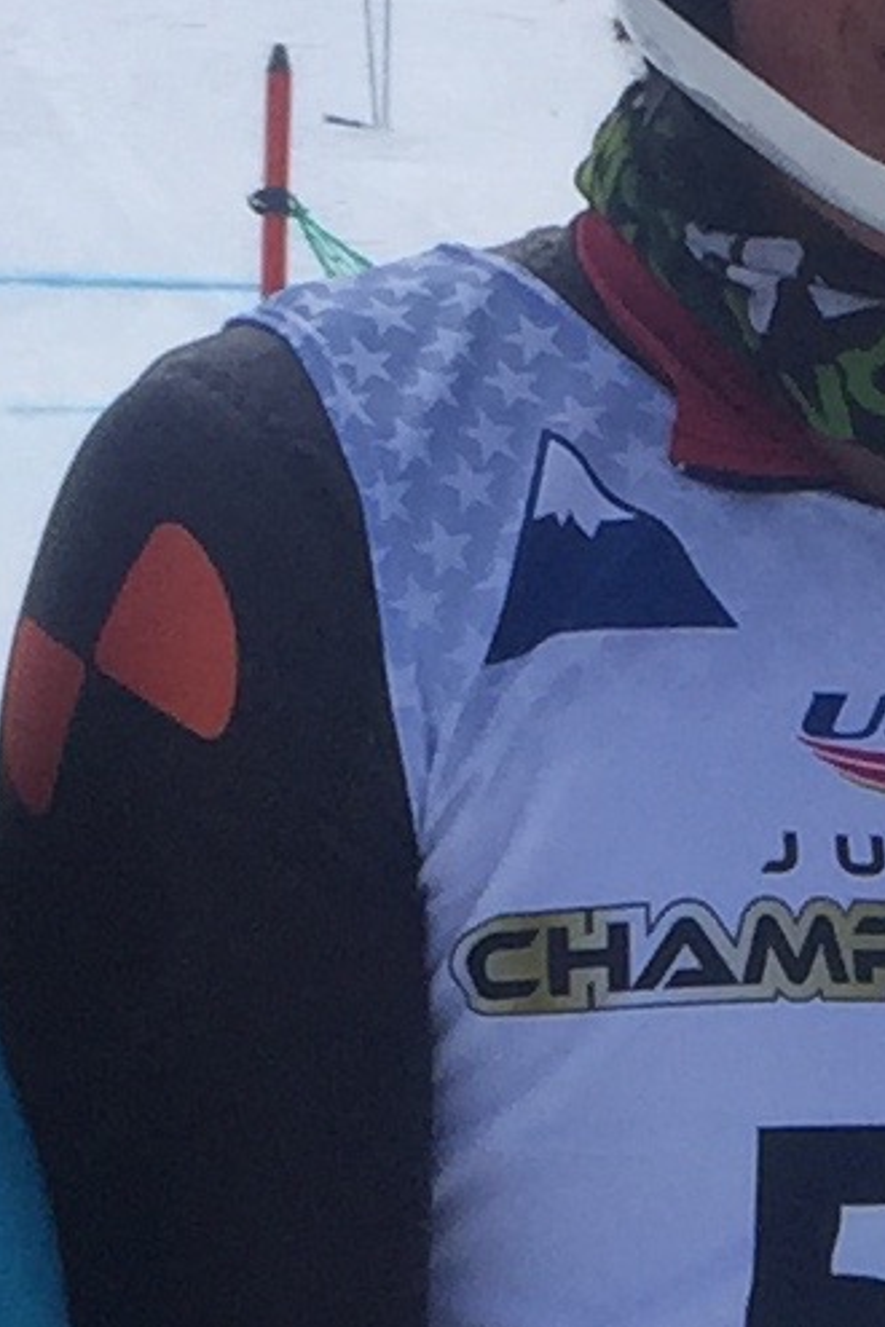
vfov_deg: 10.1
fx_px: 7338
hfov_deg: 6.8
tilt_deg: -6.6
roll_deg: -0.1
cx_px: 1429
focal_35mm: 199
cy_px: 1903
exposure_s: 1/2475
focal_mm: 4.15
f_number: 2.2
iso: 32
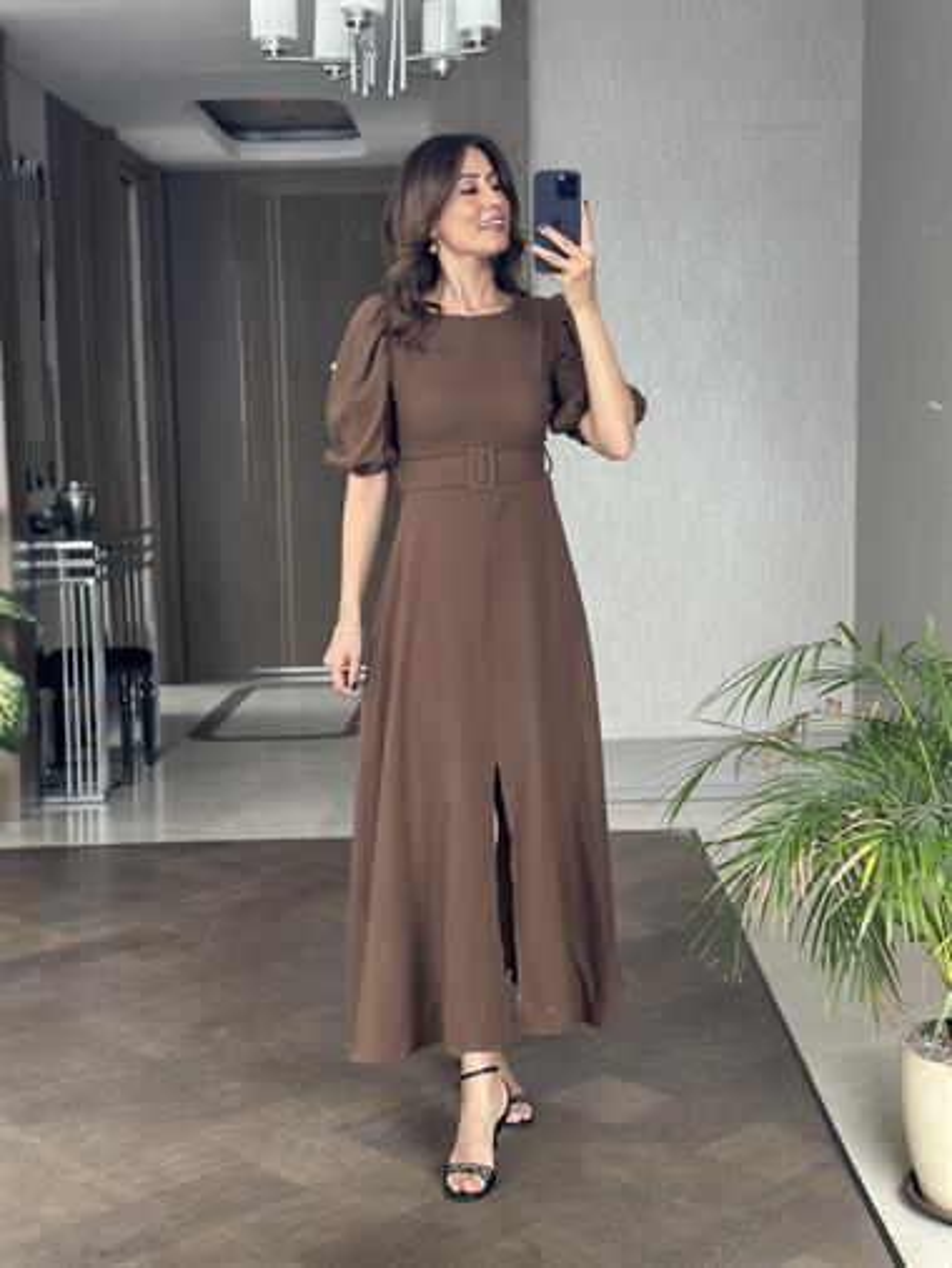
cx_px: 476
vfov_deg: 39.6
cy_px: 634
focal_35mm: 48
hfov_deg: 30.3
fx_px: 1759
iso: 160
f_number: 1.78
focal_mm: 6.86
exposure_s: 1/60
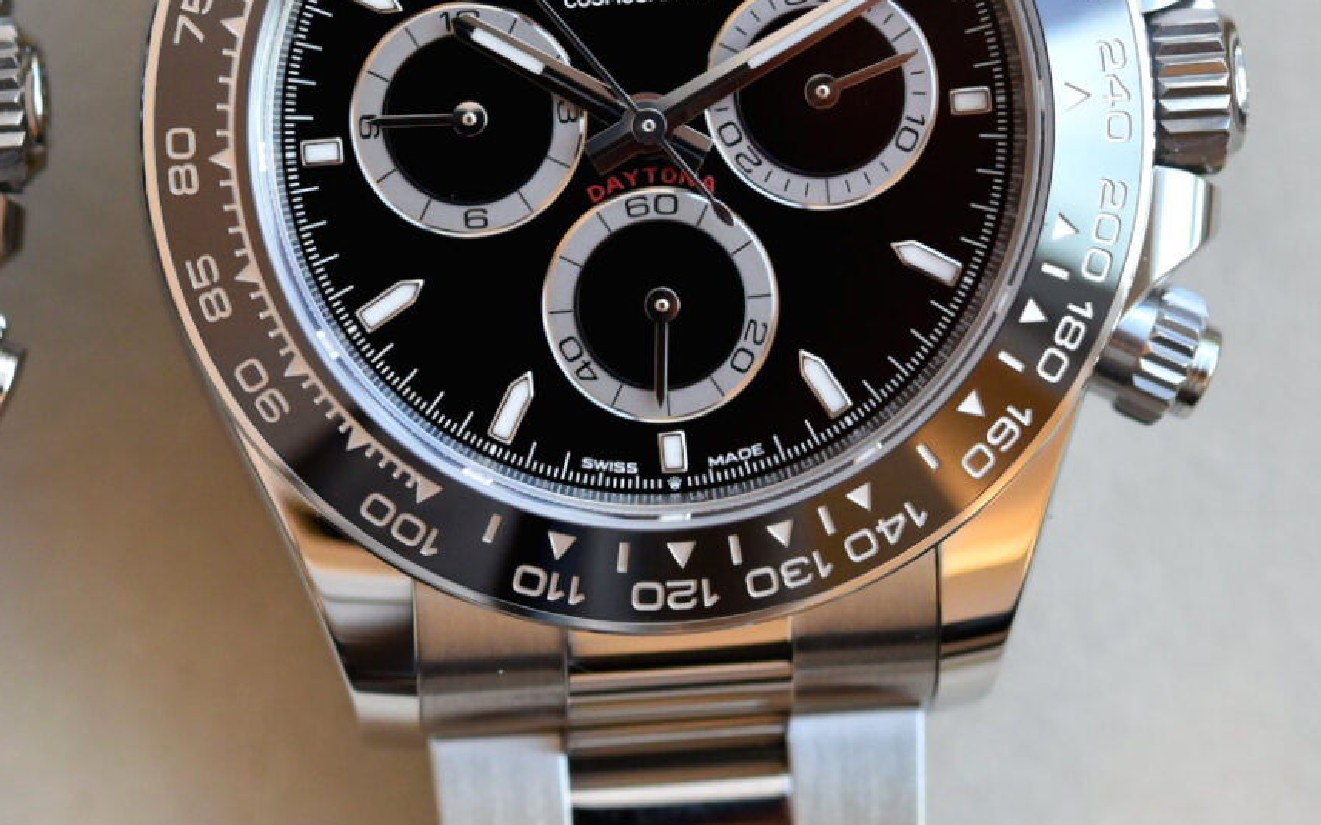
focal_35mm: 146
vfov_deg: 9.0
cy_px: 158
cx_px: 77
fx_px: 5256
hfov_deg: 14.2
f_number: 5.6
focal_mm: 60
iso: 2000
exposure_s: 1/400
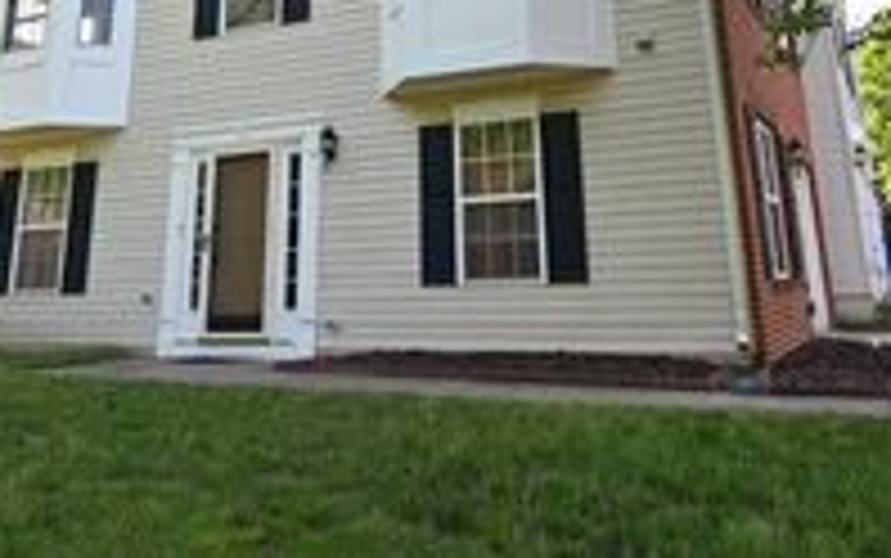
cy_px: -7
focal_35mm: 36
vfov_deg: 32.4
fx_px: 875
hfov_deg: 54.0
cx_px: 450
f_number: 9
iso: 125
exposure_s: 1/80
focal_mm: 14
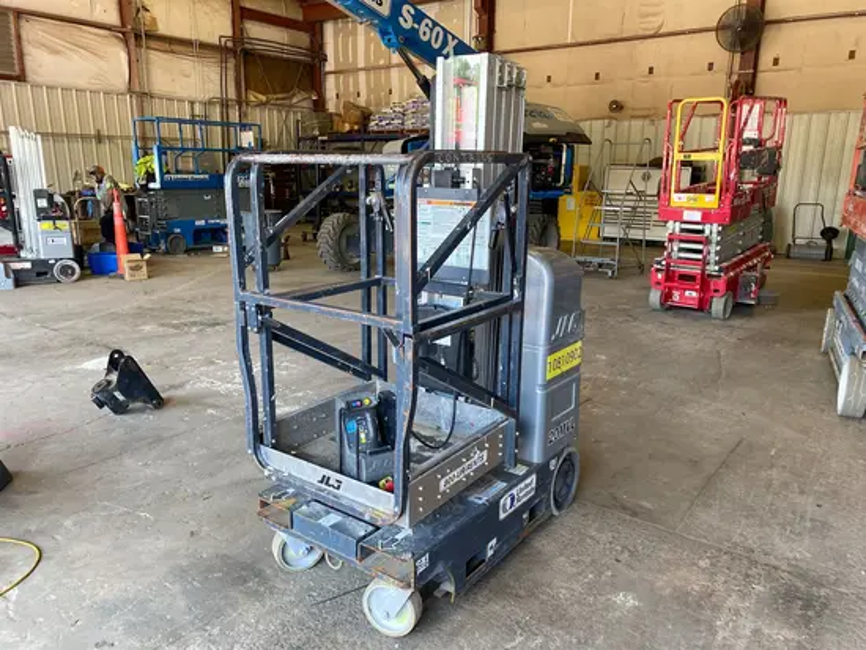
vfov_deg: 53.1
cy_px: 325
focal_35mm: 26
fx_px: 651
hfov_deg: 67.3
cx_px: 433
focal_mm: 4.25
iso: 125
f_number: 1.8
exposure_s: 1/94
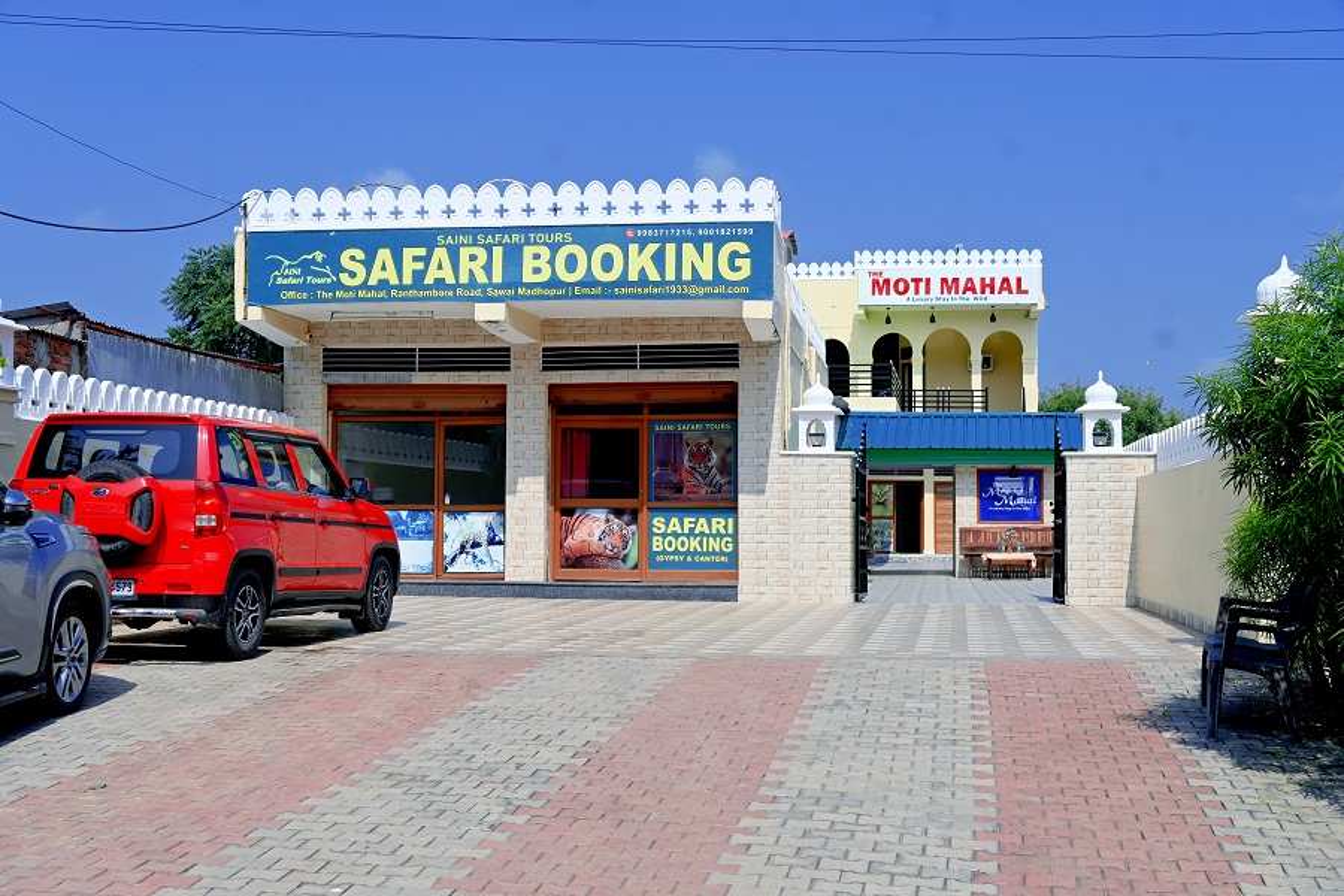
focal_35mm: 44
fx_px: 1652
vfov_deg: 30.3
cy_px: 448
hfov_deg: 44.3
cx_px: 672
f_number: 8
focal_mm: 29.5
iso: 100
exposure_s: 1/500
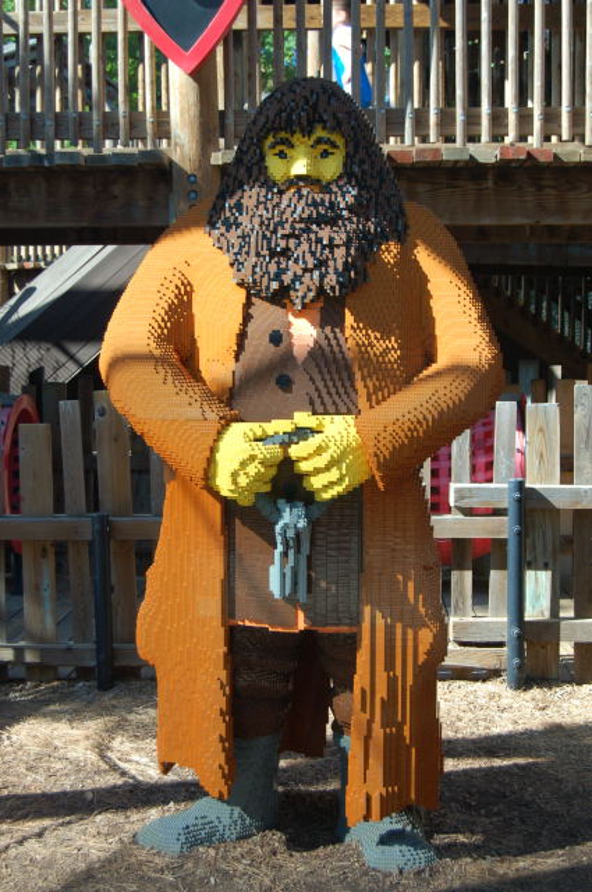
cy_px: 446
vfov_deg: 35.1
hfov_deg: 23.7
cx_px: 296
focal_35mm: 57
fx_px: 1410
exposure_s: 1/100
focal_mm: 38
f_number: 5
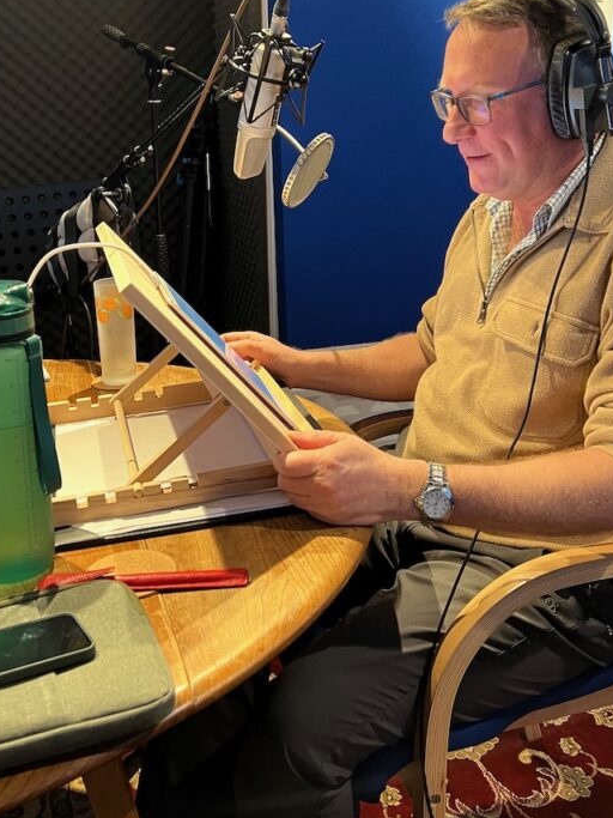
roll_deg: +0.7
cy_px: 273
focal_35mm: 39
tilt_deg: -11.3
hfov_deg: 36.8
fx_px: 921
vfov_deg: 47.1
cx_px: 311
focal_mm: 5.7
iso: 250
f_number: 1.5
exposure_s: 1/50
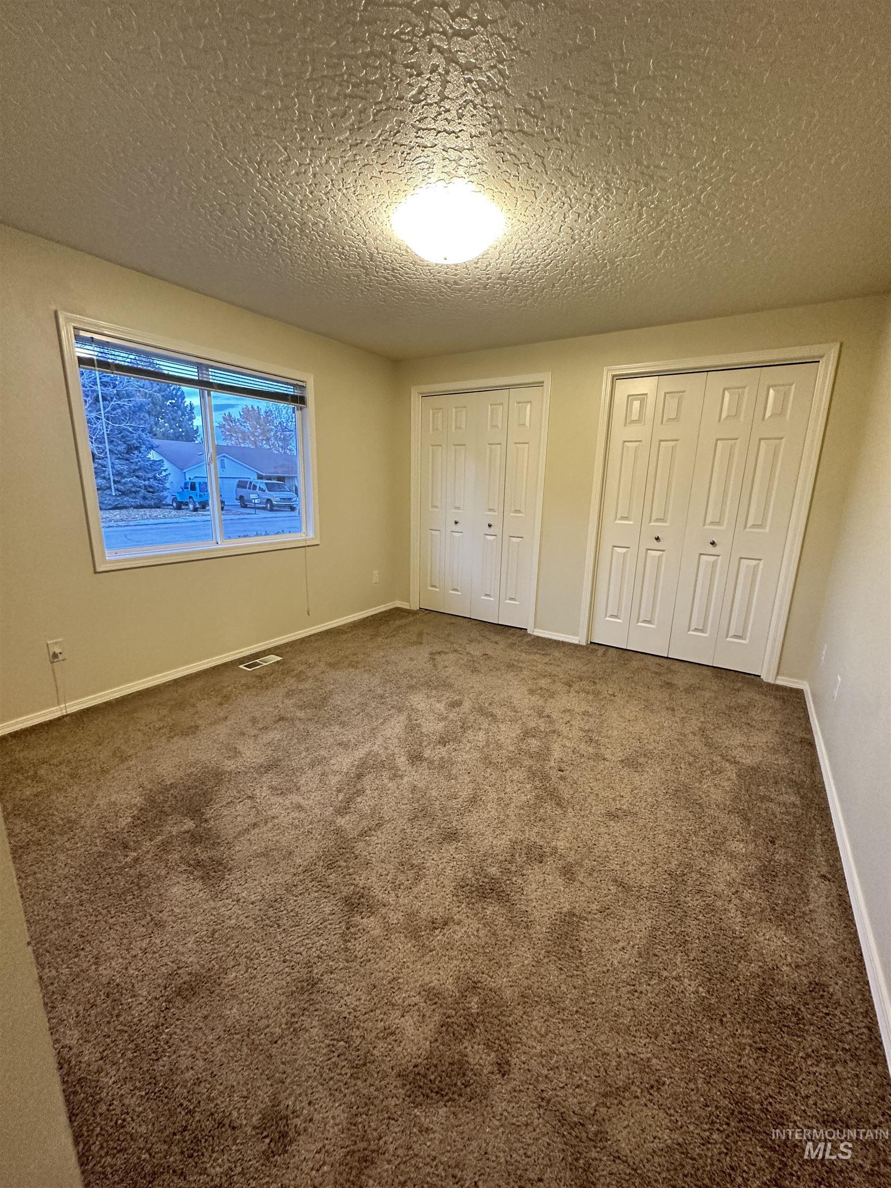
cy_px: 594
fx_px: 480
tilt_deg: -13.6
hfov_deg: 85.7
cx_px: 446
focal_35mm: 14
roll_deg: +0.3
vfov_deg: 102.1
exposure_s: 1/60
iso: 400
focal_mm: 2.22
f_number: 2.2
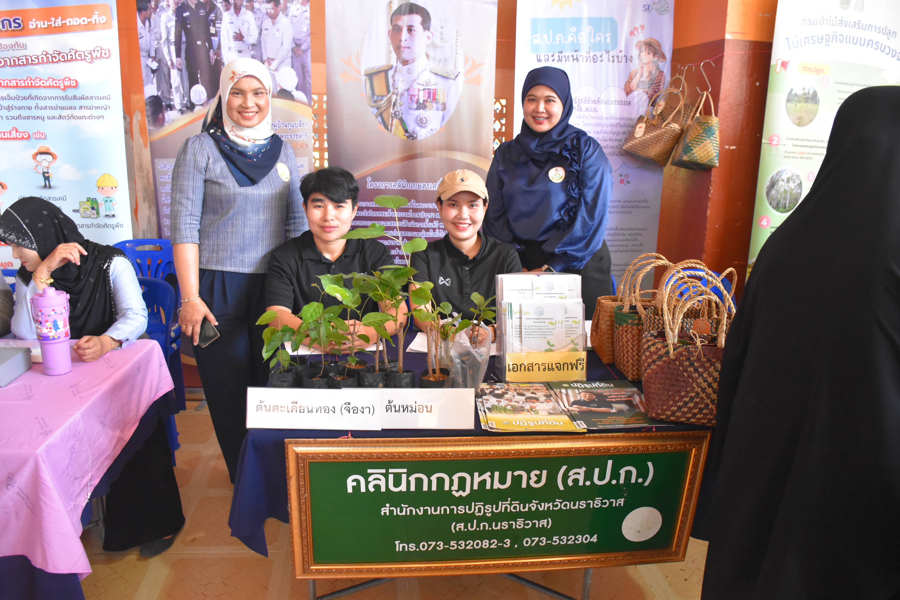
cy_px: 300
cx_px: 450
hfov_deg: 67.4
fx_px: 675
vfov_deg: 48.0
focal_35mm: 27
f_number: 4
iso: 2800
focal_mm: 18
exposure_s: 1/125
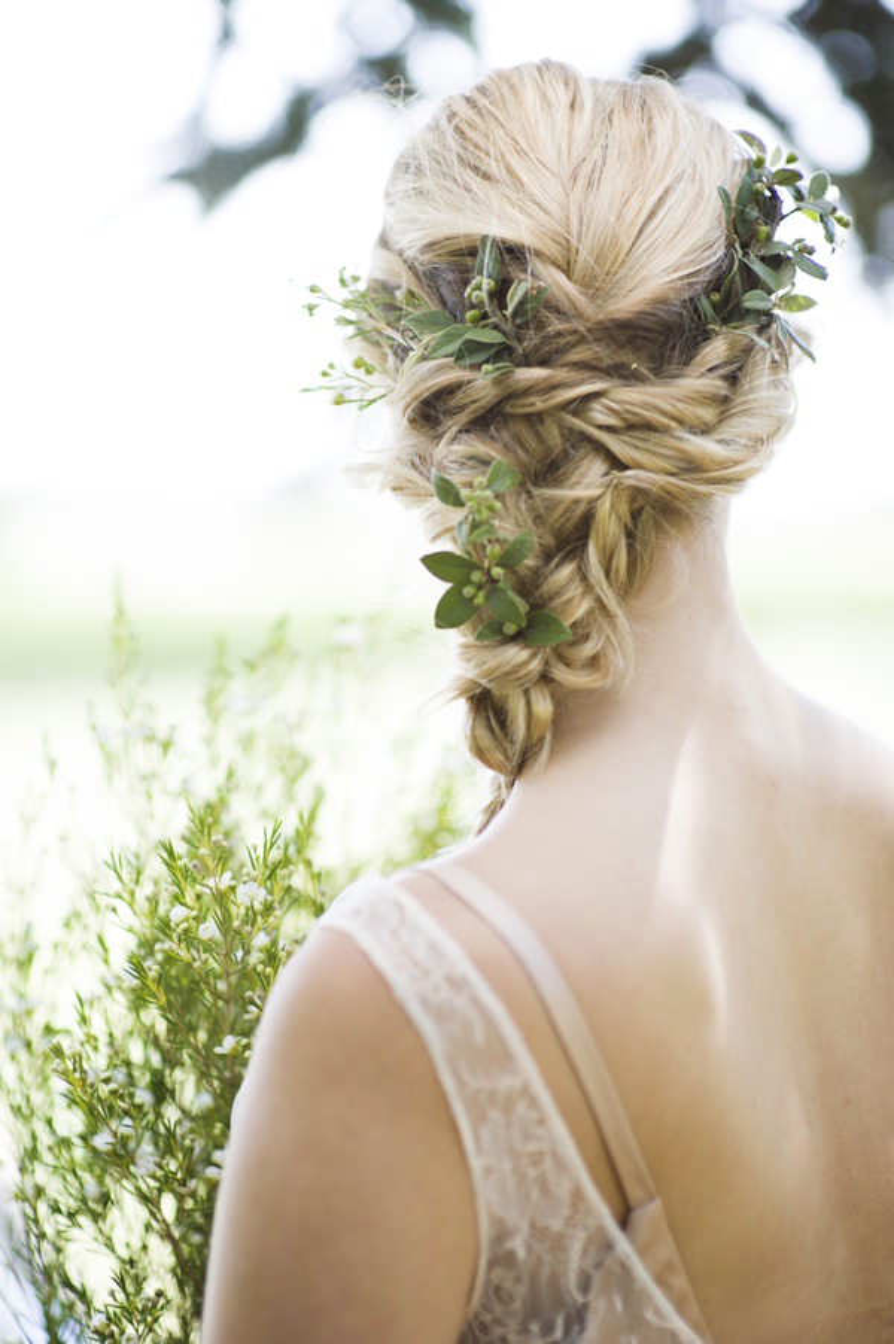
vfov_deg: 23.9
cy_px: 672
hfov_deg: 16.0
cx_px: 447
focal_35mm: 85
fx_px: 3171
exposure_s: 1/640
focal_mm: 85
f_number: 1.6
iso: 200
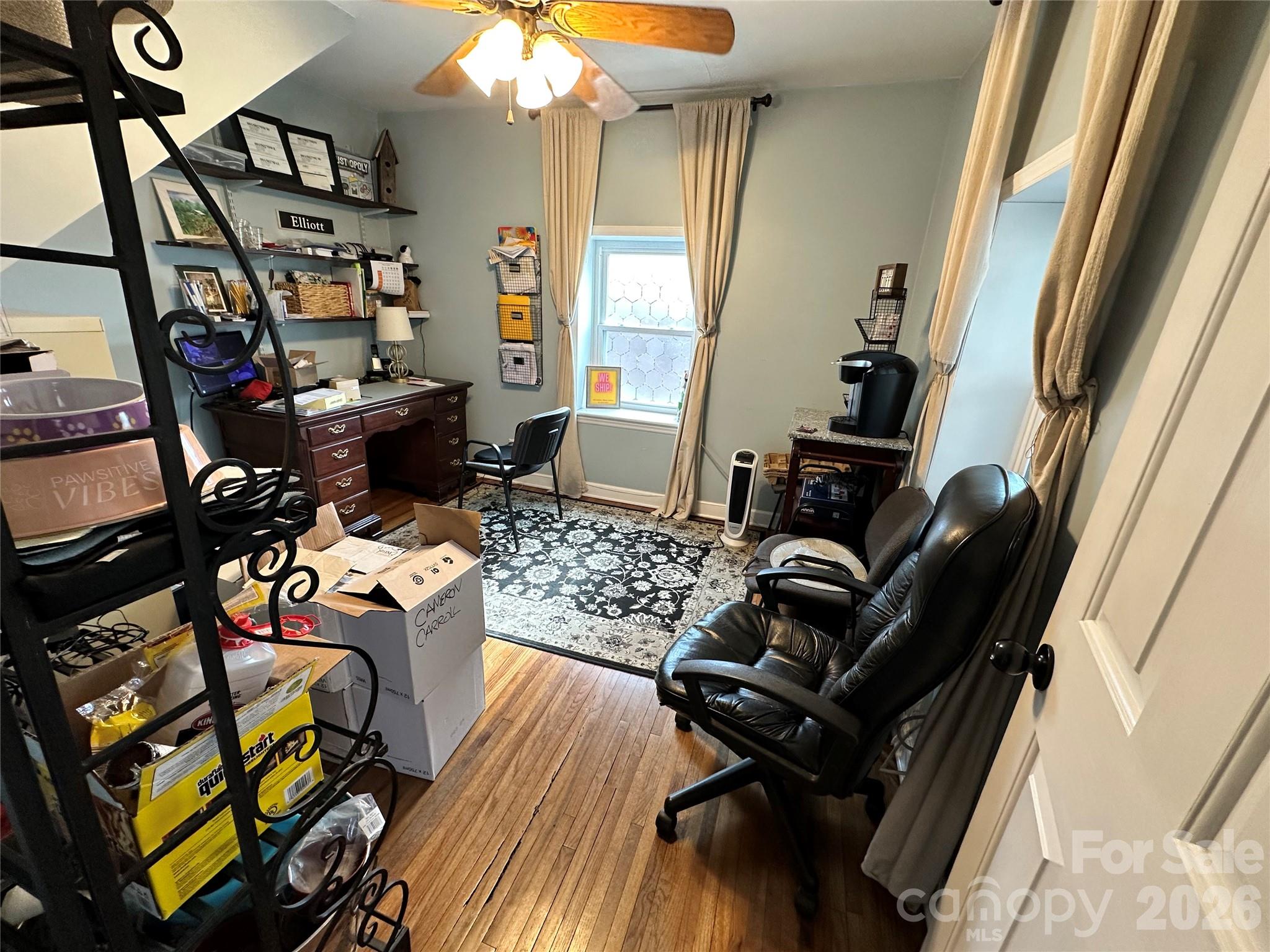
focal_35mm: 14
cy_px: 476
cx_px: 635
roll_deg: -3.2
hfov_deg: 102.1
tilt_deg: -19.0
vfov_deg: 85.7
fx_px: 514
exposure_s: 1/60
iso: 200
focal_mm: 2.22
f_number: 2.2
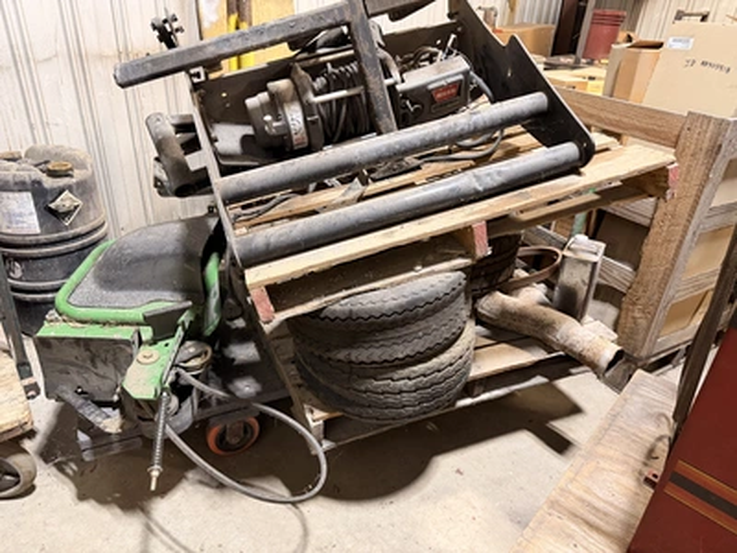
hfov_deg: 71.6
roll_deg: -3.6
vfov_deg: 56.8
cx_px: 368
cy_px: 276
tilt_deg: -26.4
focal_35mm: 24
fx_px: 511
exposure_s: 1/60
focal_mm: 6.76
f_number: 1.78
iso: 500
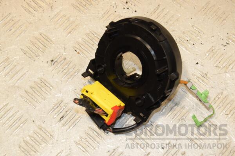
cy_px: 78
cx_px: 118
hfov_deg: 27.0
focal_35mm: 75
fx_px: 490
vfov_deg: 18.2
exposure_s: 1/200
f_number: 9
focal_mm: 50
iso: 800
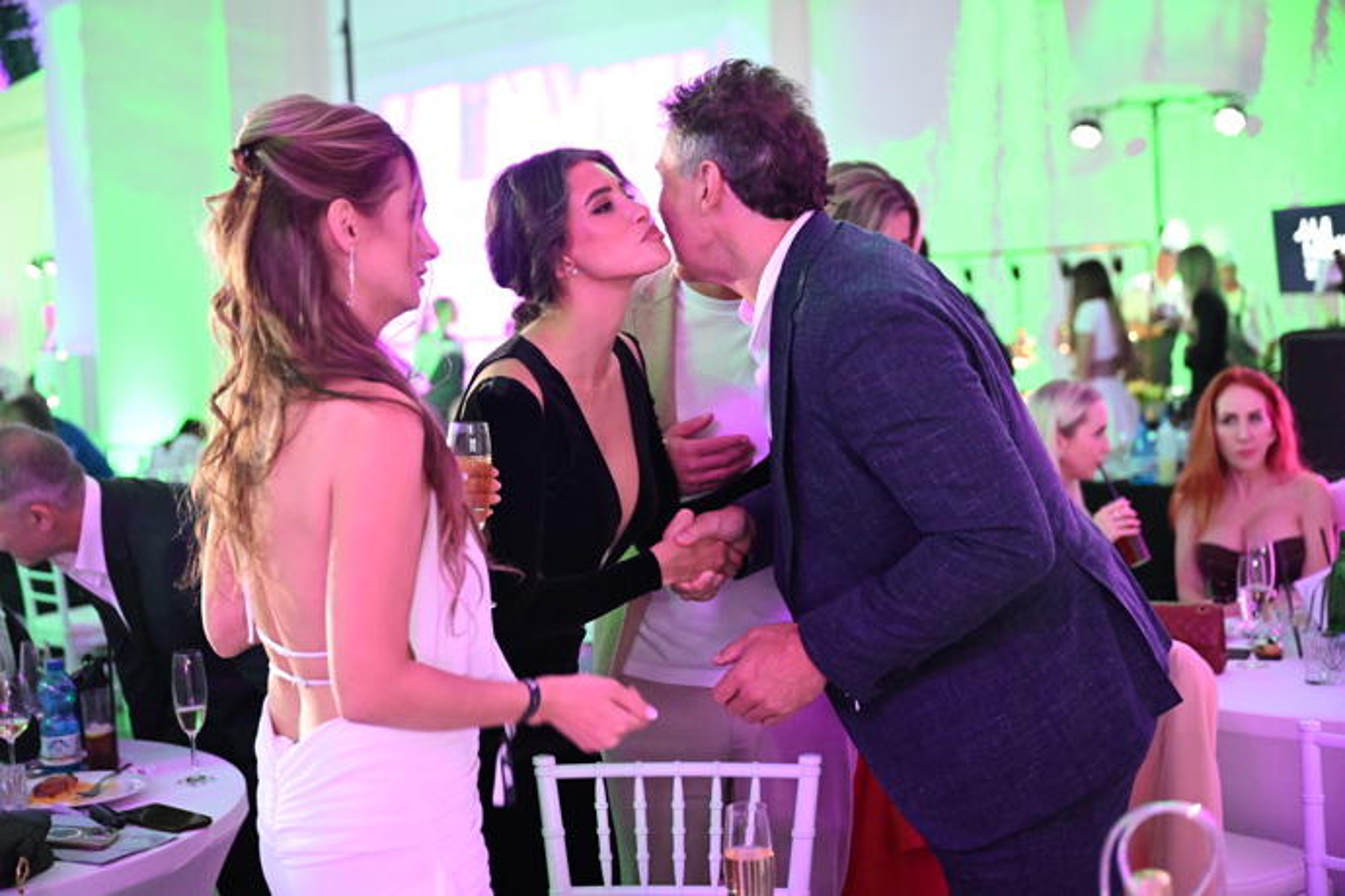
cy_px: 448
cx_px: 672
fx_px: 1868
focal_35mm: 50
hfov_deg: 39.6
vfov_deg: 27.0
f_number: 2.8
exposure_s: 1/100
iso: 8000
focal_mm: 50
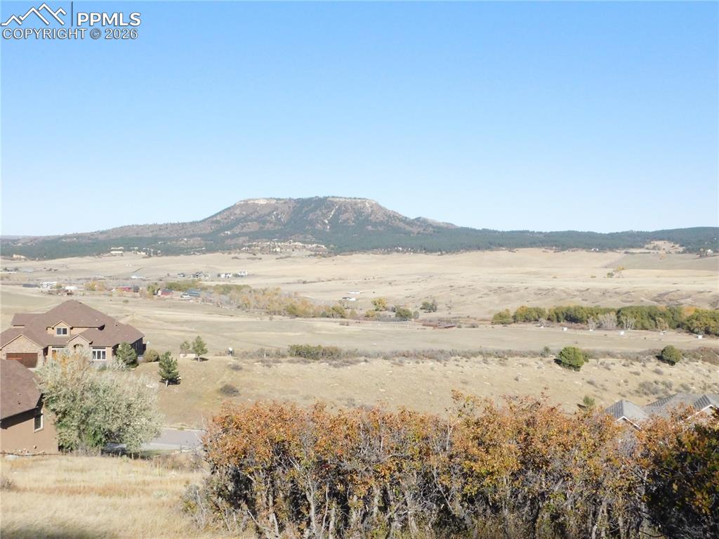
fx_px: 934
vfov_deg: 32.2
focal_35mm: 45
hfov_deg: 42.1
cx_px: 360
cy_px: 270
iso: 800
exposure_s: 1/1500
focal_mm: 8
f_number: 7.4
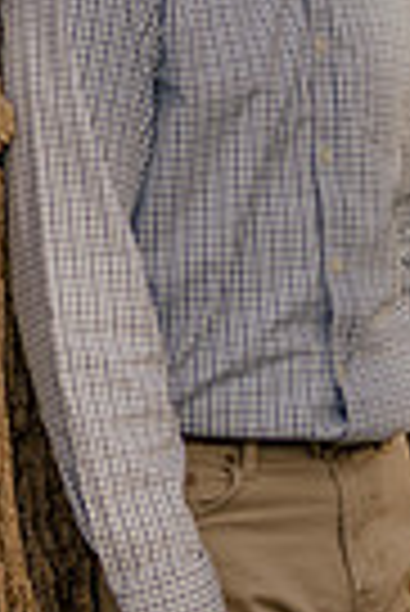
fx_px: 7156
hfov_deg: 3.3
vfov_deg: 4.9
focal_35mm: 420
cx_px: 437
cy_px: -112
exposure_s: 1/1250
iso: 100
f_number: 1.4
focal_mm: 85
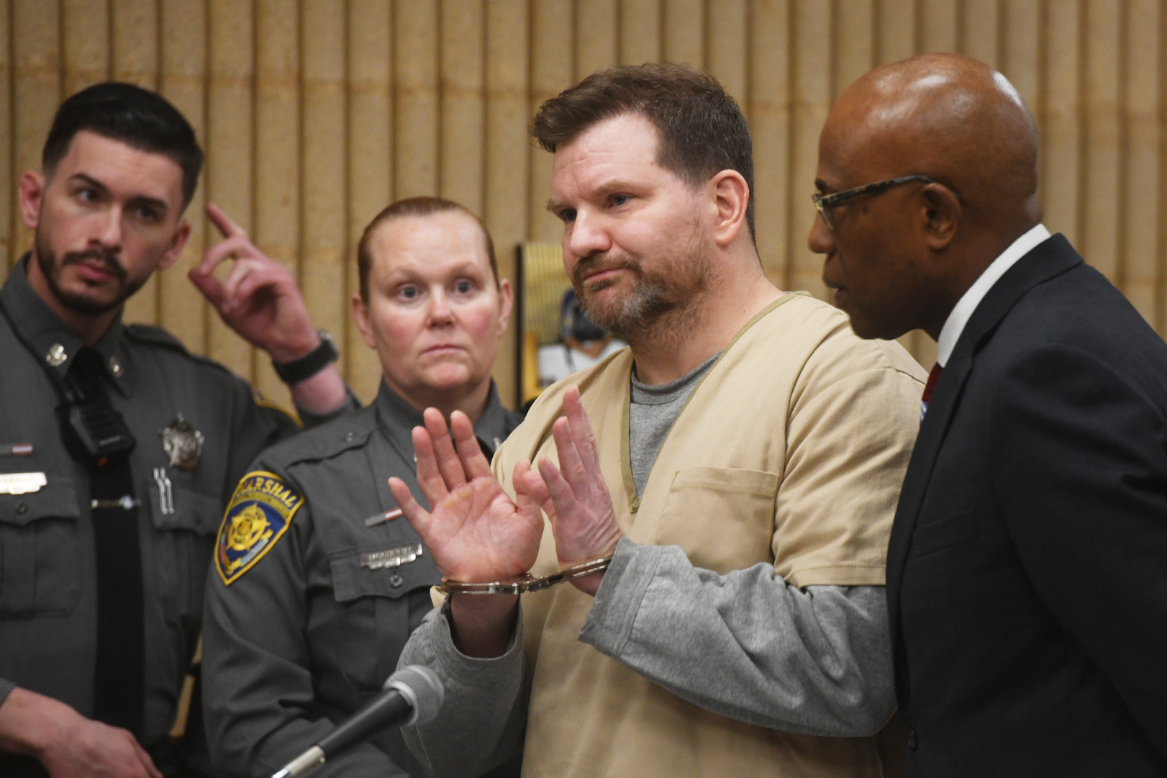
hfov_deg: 9.3
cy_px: 392
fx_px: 7195
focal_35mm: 222
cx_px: 625
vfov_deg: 6.2
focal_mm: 200
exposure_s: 1/80
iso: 1600
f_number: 5
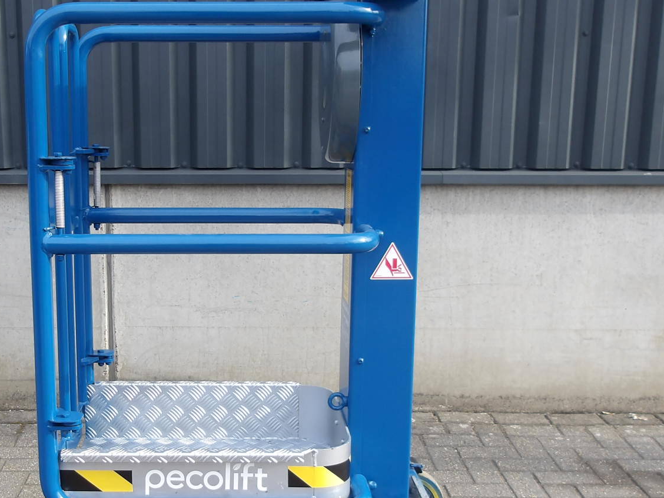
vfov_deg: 29.6
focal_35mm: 49
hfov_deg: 38.5
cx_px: 227
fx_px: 940
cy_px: 296
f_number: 3
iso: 100
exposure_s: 1/289
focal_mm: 4.9
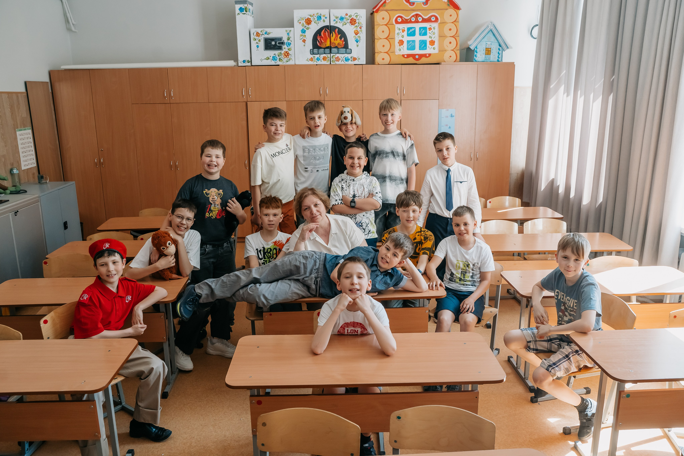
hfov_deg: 65.5
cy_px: 228
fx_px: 532
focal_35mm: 28
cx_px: 342
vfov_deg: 46.4
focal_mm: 28
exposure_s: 1/200
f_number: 5
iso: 1000
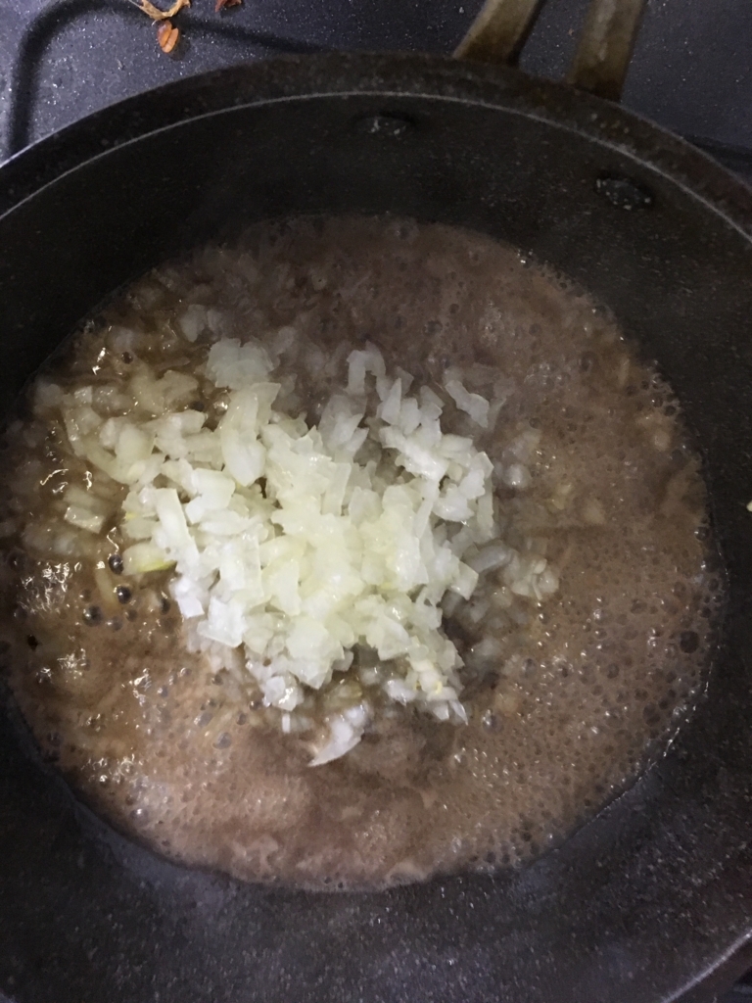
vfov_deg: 61.7
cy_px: 502
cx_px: 376
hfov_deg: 48.2
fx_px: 840
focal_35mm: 29
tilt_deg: -73.3
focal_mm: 4.15
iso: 250
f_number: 2.2
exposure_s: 1/15
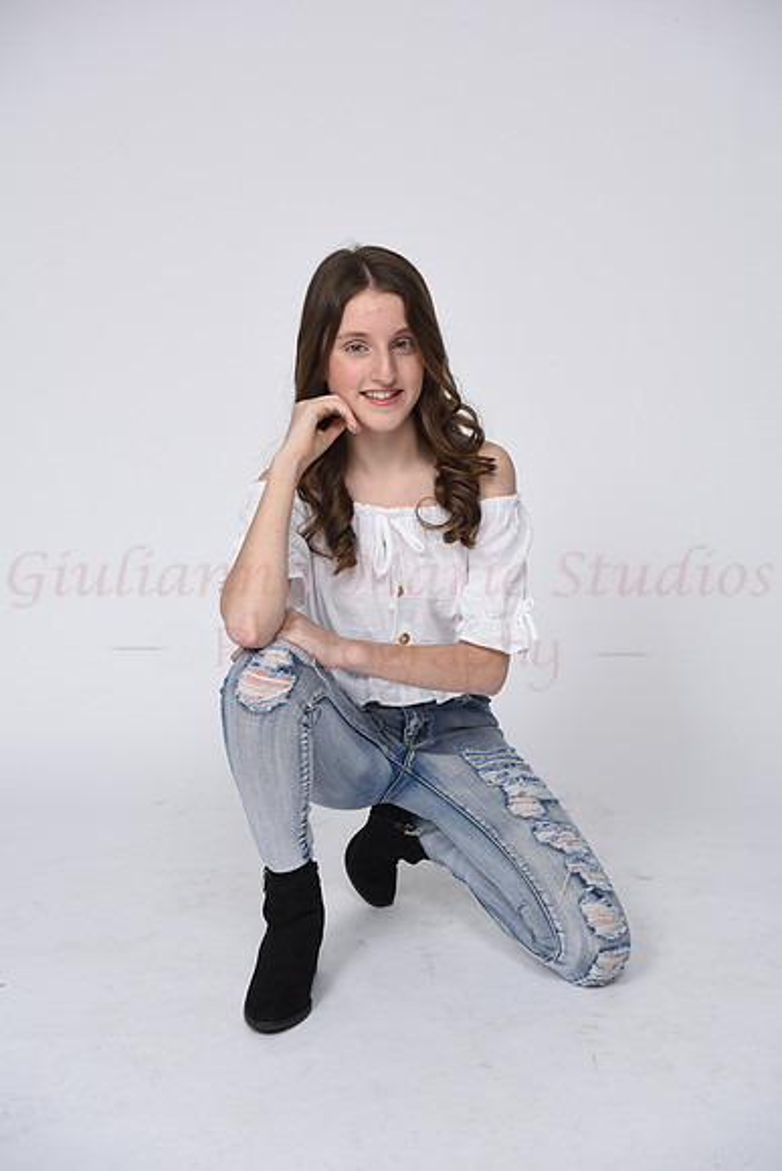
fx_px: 1628
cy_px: 586
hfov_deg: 27.0
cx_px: 391
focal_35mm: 50
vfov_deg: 39.6
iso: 160
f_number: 9
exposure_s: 1/125
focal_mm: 50
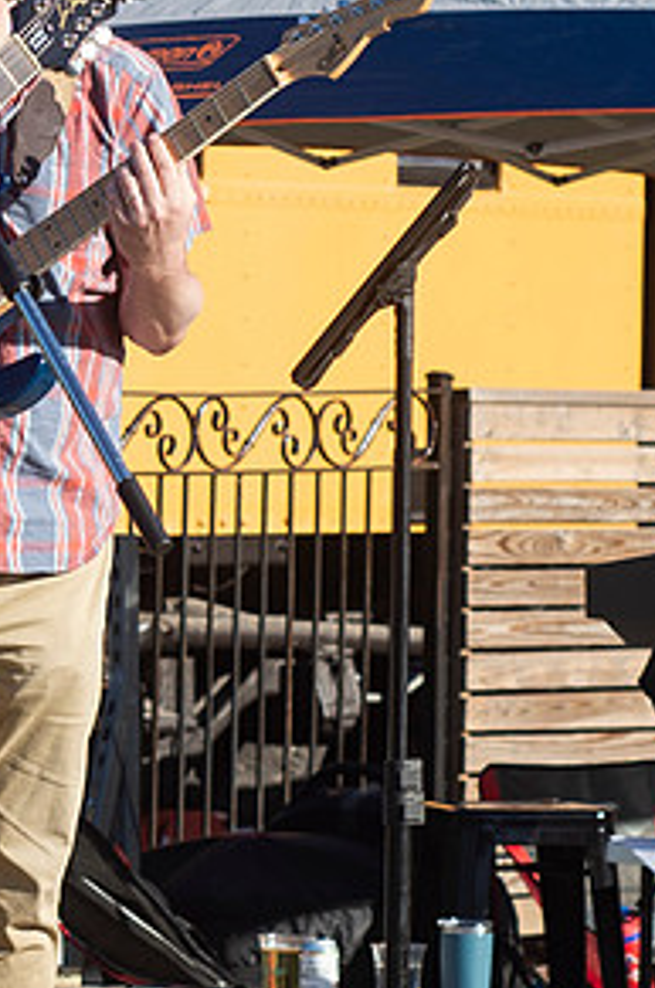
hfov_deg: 5.5
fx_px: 6792
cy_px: 445
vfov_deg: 8.3
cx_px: -438
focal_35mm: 248
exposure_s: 1/500
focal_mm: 50
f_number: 5.6
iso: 100
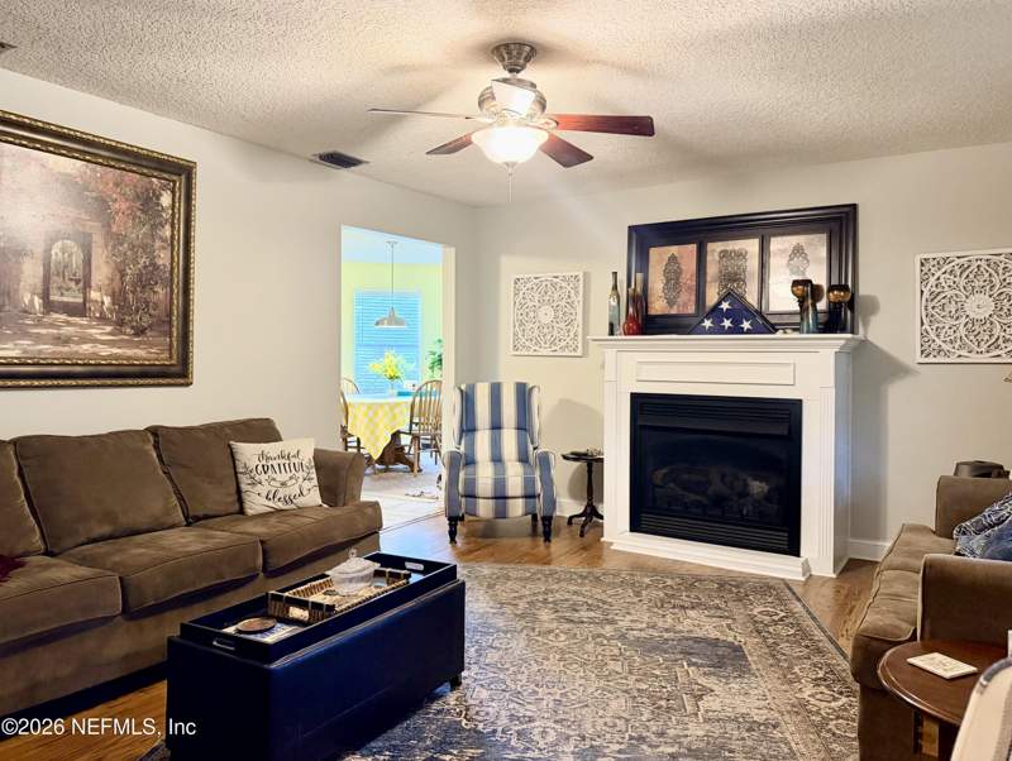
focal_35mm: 24
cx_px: 506
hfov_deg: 71.5
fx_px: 702
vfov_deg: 56.9
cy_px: 380
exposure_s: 1/40
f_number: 1.78
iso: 640
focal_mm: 6.76
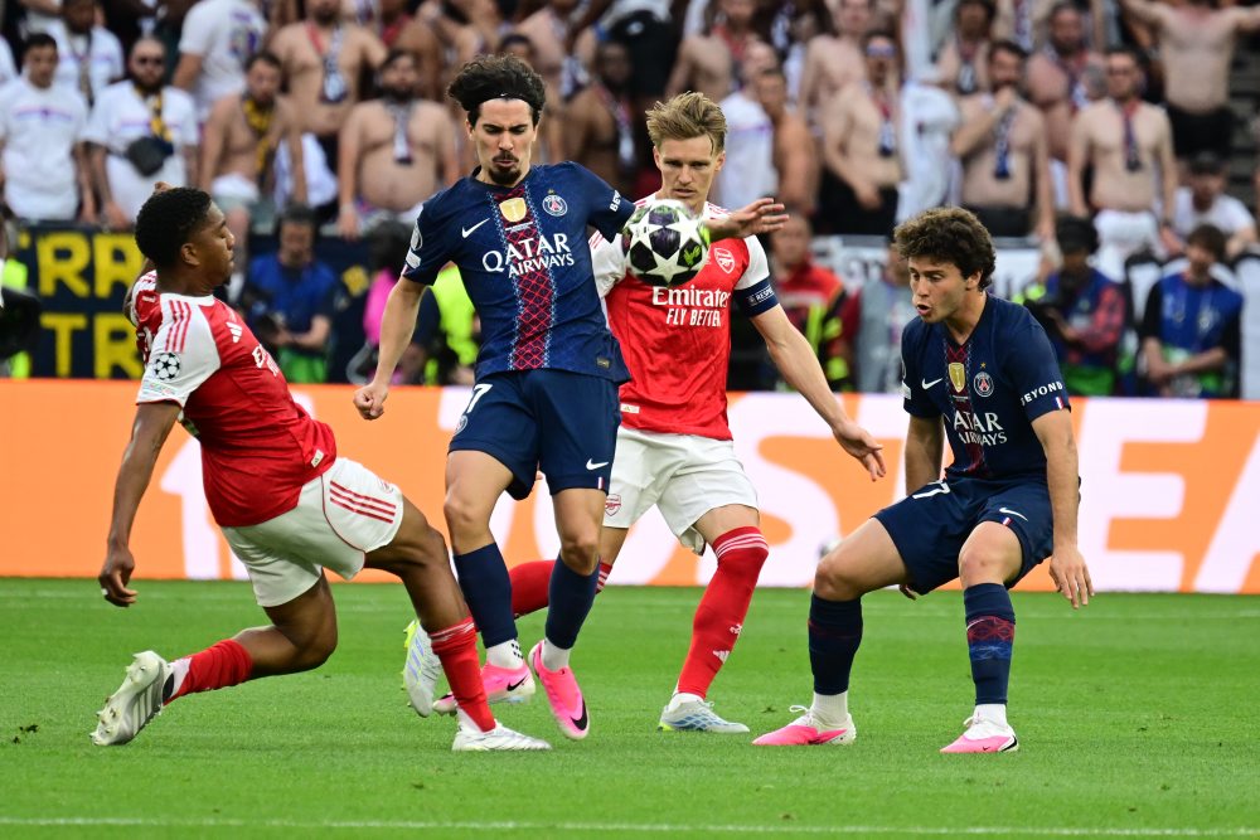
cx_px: 630
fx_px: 14001
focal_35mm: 400
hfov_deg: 5.2
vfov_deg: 3.4
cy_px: 420
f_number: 5.6
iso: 2000
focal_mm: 400
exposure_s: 1/1000
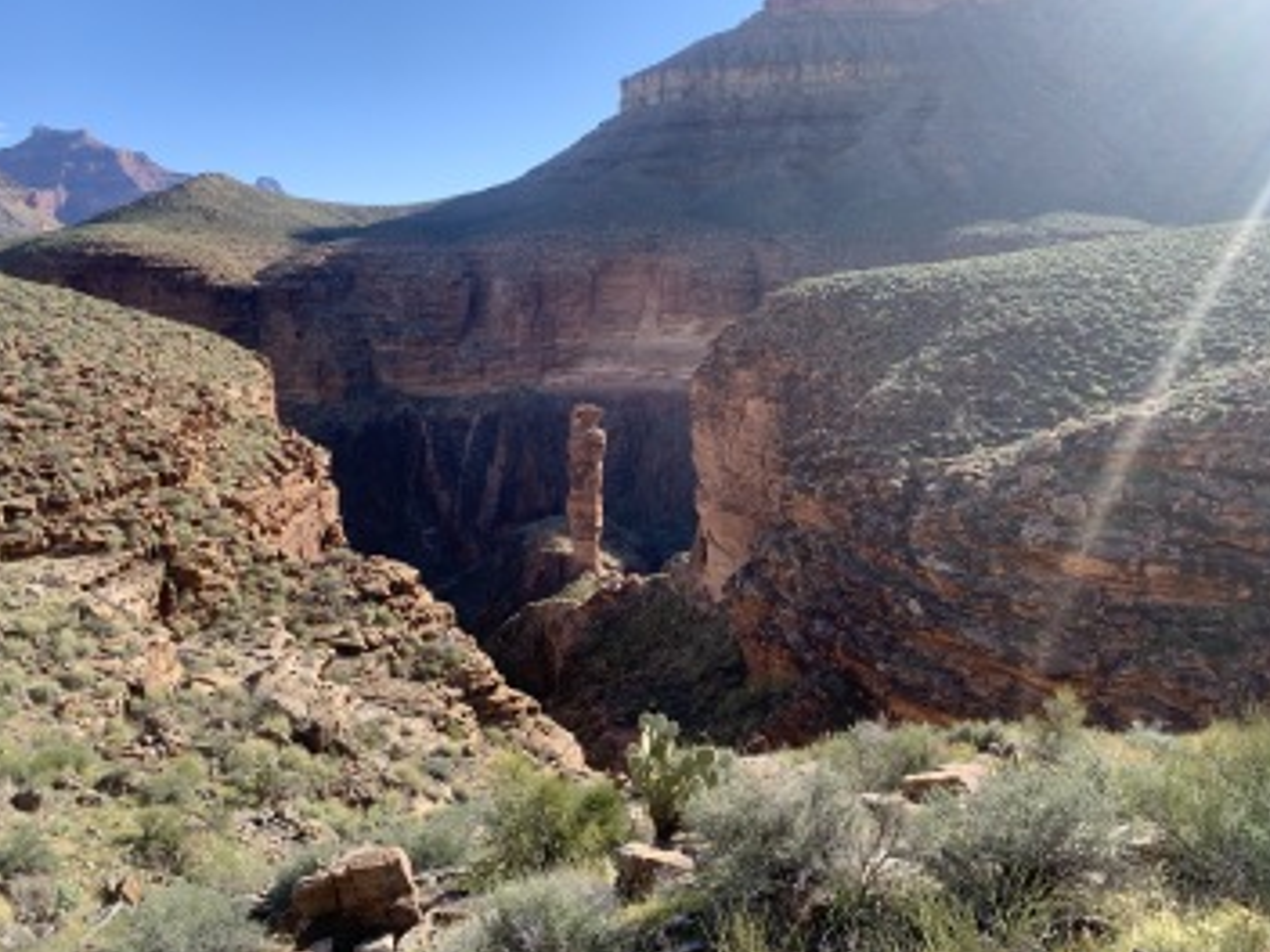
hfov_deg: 65.3
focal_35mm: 27
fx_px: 991
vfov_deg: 51.3
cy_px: 462
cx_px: 628
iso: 25
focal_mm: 4.25
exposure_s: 1/439
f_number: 1.8
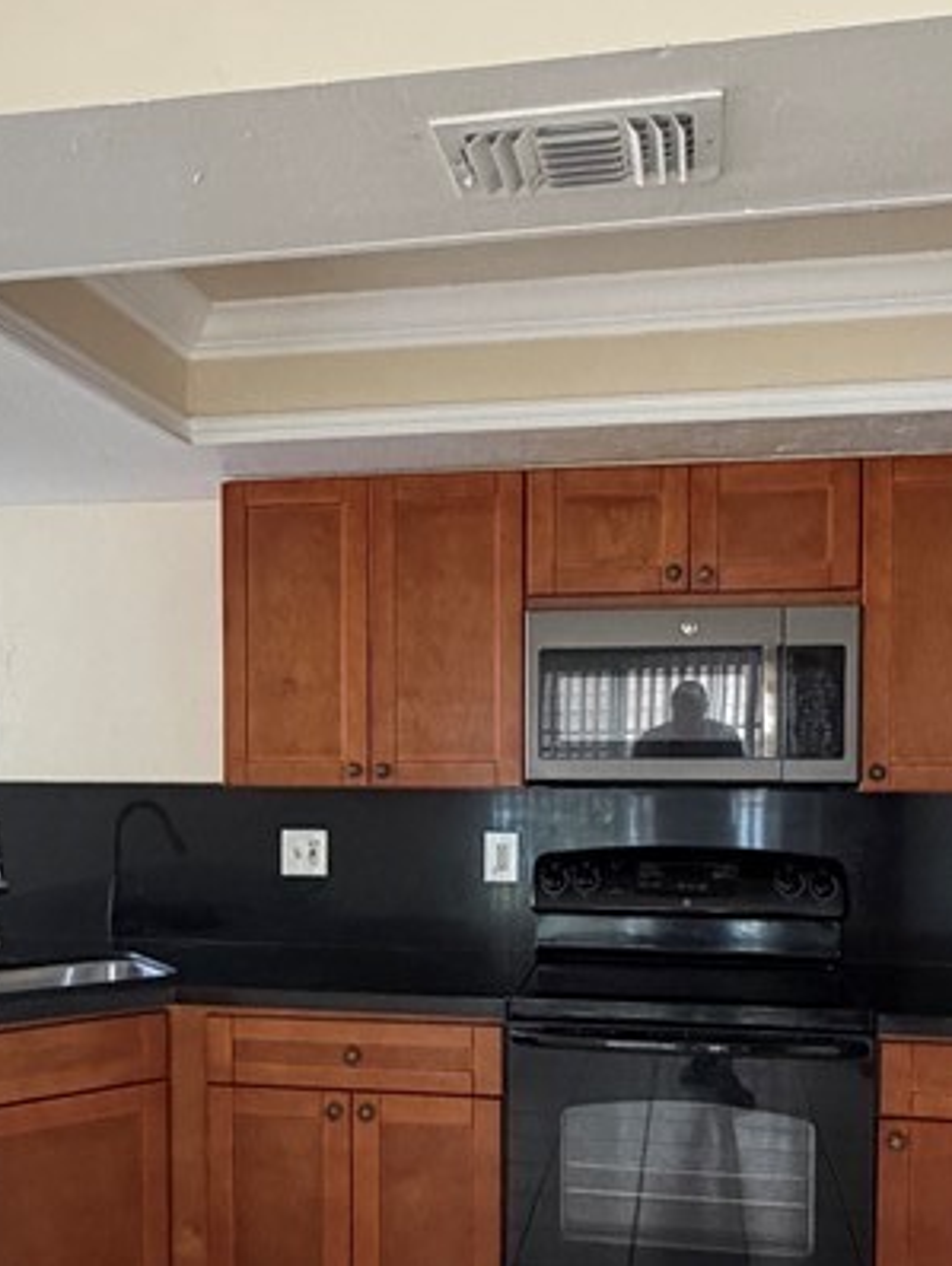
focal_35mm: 36
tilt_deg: -1.2
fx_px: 1319
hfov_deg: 39.7
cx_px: 436
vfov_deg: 50.8
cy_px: 798
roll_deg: -1.6
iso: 400
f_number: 2.2
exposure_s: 1/60
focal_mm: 2.22
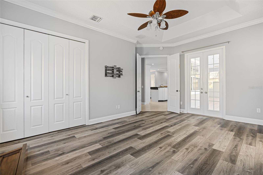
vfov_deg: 73.7
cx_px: 132
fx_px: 117
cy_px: 88
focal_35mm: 16
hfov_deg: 96.7
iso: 400
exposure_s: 1/100
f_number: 8
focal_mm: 16
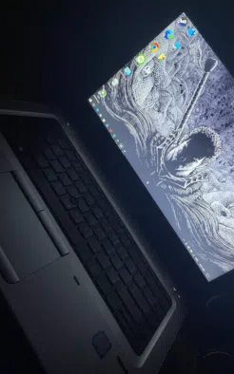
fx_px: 286
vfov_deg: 66.5
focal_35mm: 28
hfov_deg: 44.4
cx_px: 135
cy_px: 185
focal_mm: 4.25
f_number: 1.8
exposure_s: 1/60
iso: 320
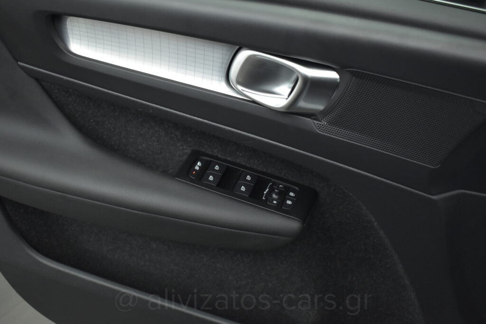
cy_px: 162
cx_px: 243
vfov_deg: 35.5
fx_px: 507
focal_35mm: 38
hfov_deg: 51.3
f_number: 4
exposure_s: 1/80
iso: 1600
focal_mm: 25
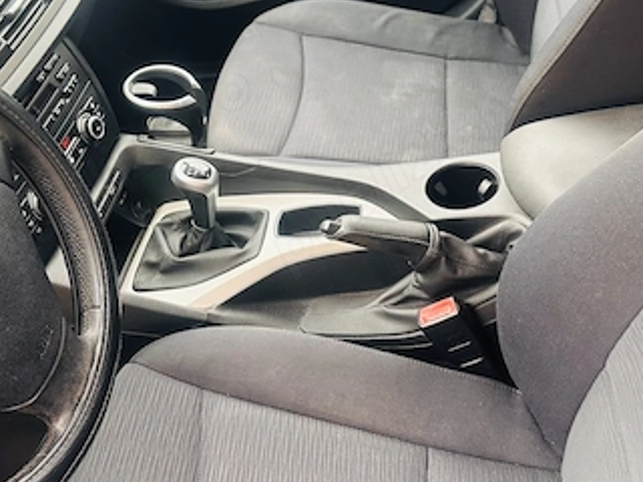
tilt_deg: -41.2
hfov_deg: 41.9
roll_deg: +16.7
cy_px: 191
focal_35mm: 45
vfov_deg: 32.1
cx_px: 261
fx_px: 836
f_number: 1.78
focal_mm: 6.86
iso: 250
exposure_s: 1/82
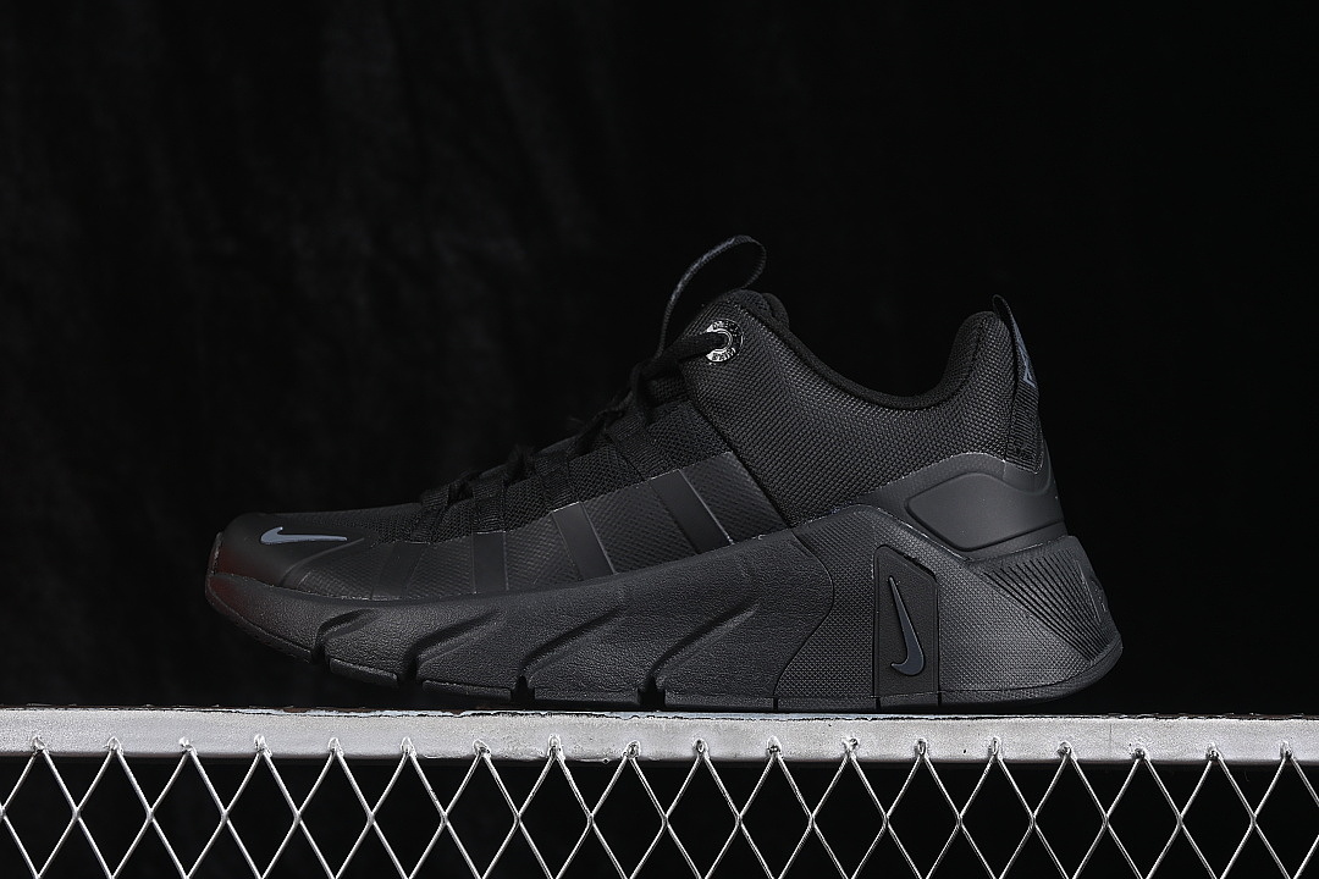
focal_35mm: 75
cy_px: 440
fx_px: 2748
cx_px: 660
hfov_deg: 27.0
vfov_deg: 18.2
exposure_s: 1/60
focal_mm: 50
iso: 160
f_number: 6.3
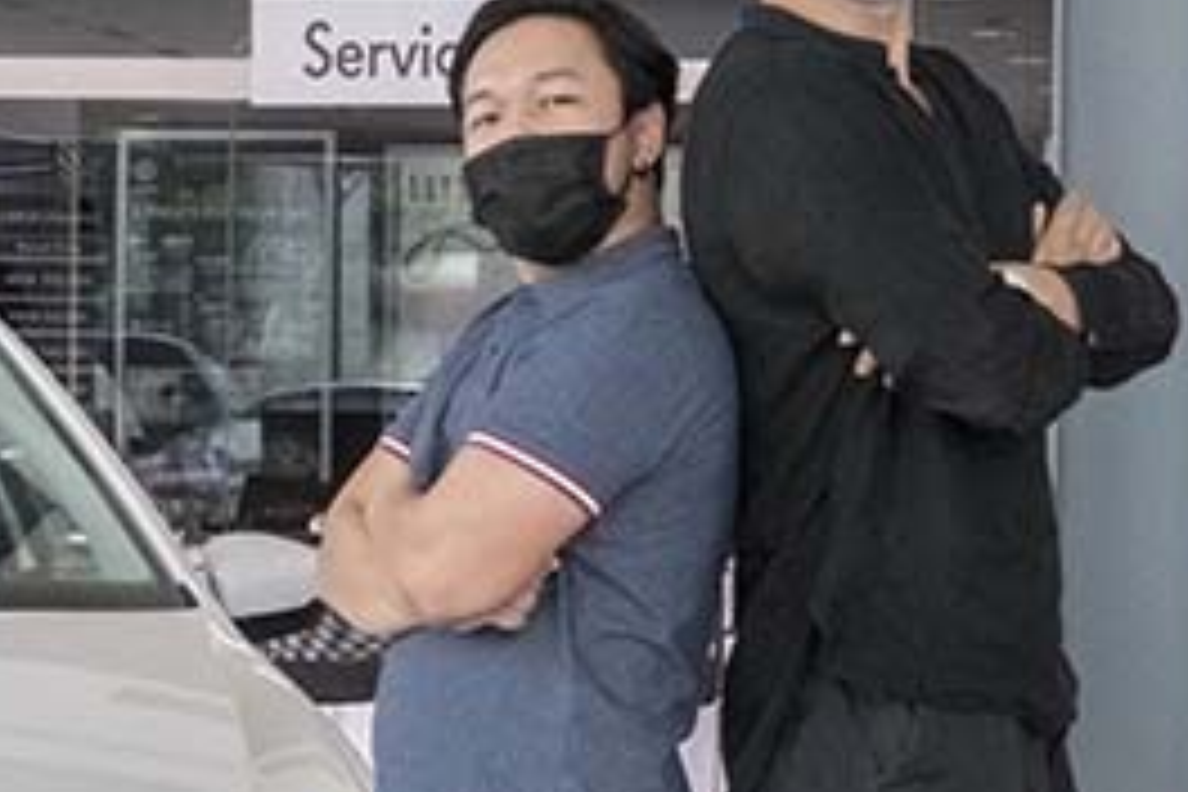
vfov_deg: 9.9
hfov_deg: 14.8
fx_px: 4554
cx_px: 806
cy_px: 644
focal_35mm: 138
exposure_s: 1/250
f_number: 11
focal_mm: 38
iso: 1250
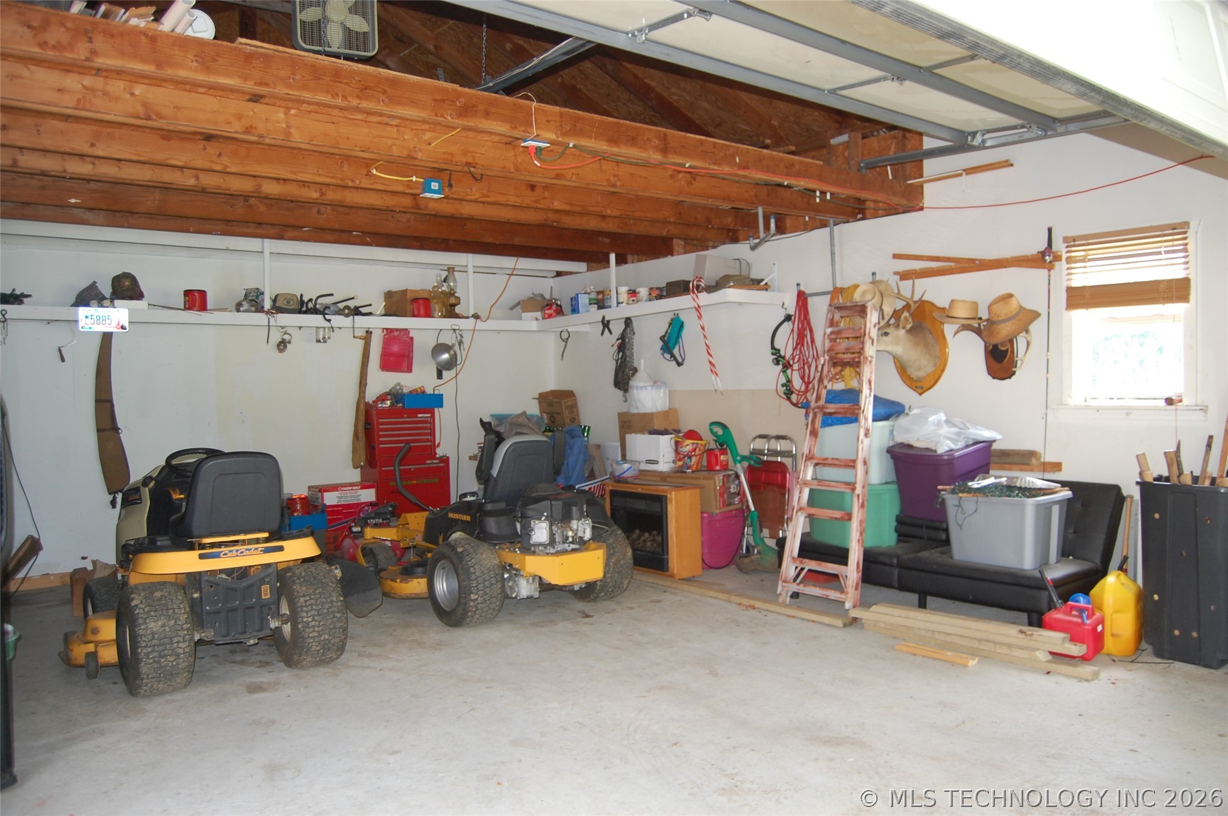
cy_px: 408
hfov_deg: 67.4
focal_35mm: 27
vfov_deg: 47.8
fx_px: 920
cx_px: 614
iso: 400
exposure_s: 1/60
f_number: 3.5
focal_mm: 18
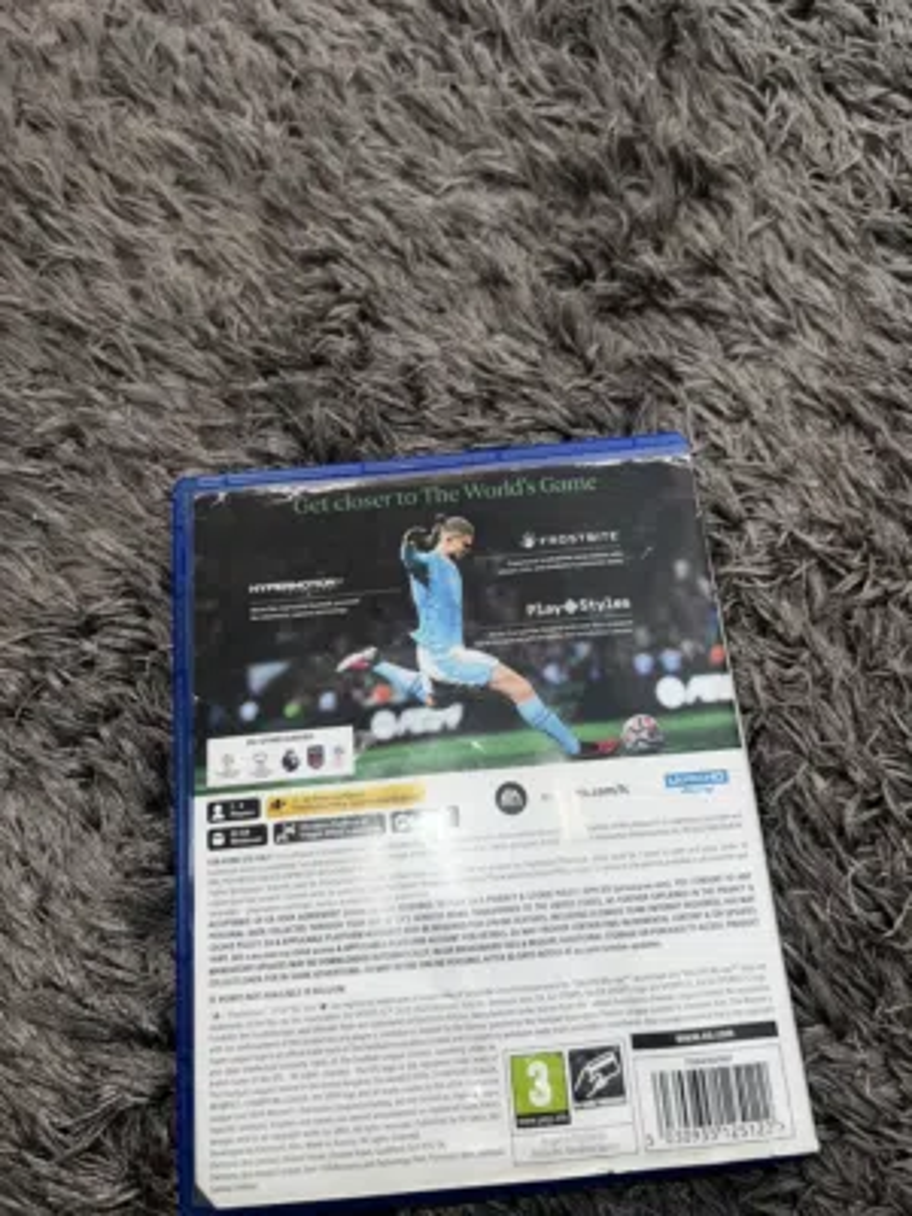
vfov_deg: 67.3
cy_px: 608
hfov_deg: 53.1
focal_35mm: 26
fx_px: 913
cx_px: 456
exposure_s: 1/37
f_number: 1.5
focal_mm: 5.7
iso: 32
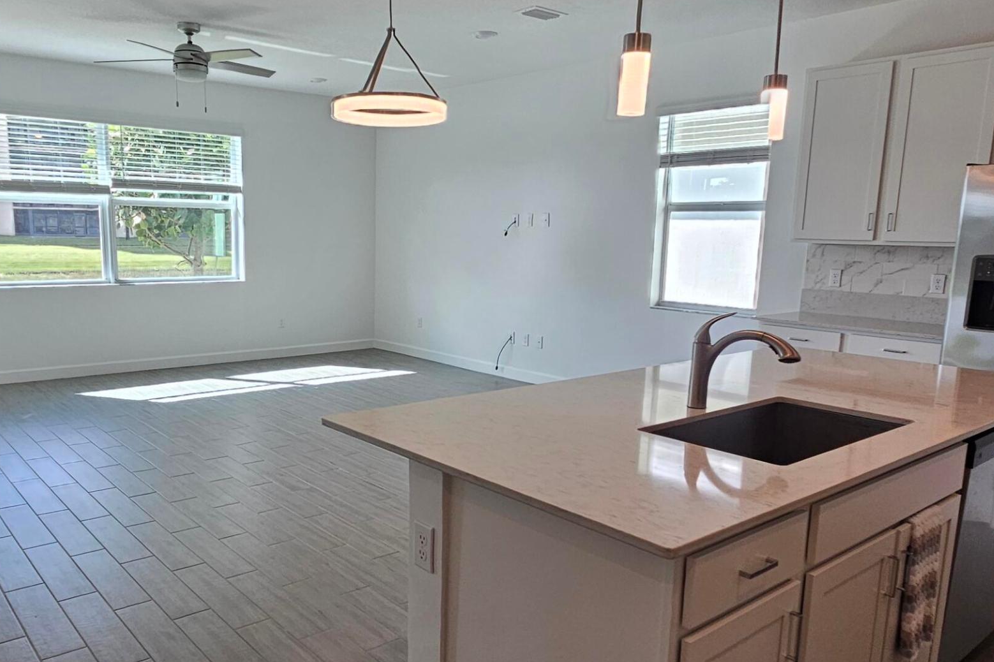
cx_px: 440
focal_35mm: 25
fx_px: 690
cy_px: 399
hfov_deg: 71.3
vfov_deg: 50.9
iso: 64
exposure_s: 1/120
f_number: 2.2
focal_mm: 2.2
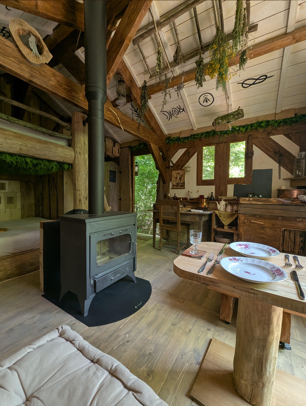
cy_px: 203
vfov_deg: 71.5
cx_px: 153
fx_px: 282
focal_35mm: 24
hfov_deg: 56.9
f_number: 1.85
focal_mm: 6.81
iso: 44
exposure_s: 1/61.3
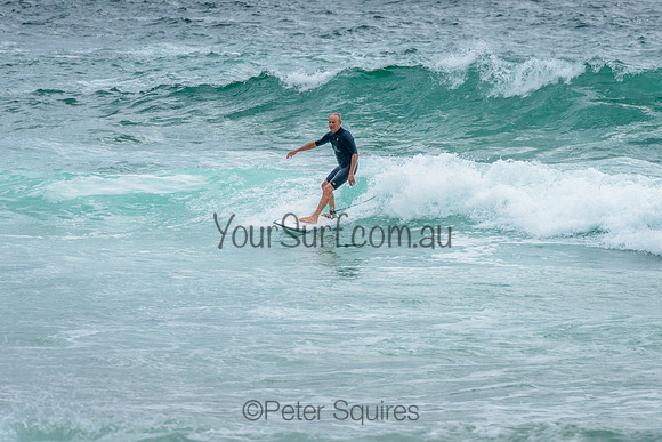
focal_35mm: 490
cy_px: 174
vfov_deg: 2.8
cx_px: 363
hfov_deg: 4.2
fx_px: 9015
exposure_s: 1/1600
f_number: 10
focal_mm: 400
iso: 500
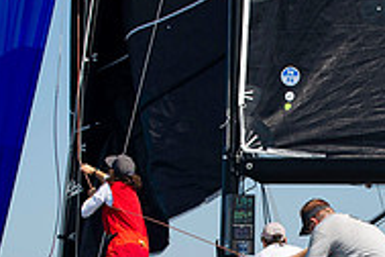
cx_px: 329
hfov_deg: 7.4
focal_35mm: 278
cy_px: 281
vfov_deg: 4.9
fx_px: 2973
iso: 320
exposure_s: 1/2500
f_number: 4.5
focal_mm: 86
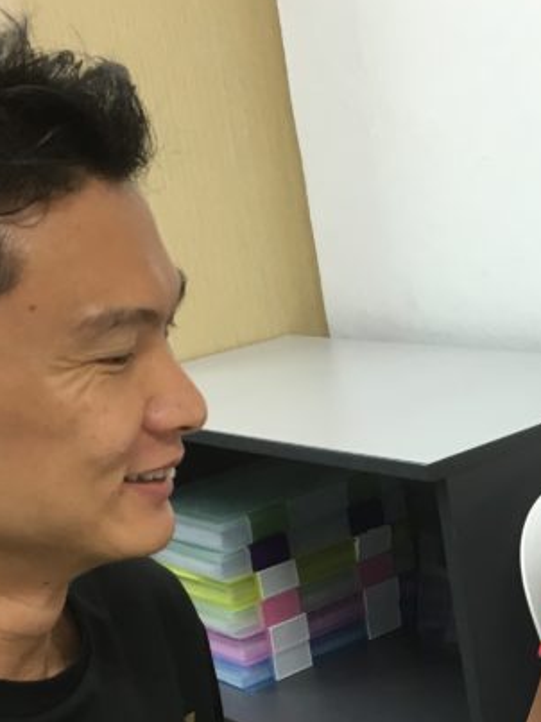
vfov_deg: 26.6
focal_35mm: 72
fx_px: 1501
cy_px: 566
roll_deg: +7.2
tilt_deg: -16.8
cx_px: 489
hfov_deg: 20.0
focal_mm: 4.15
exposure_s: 1/33
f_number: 2.2
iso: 100
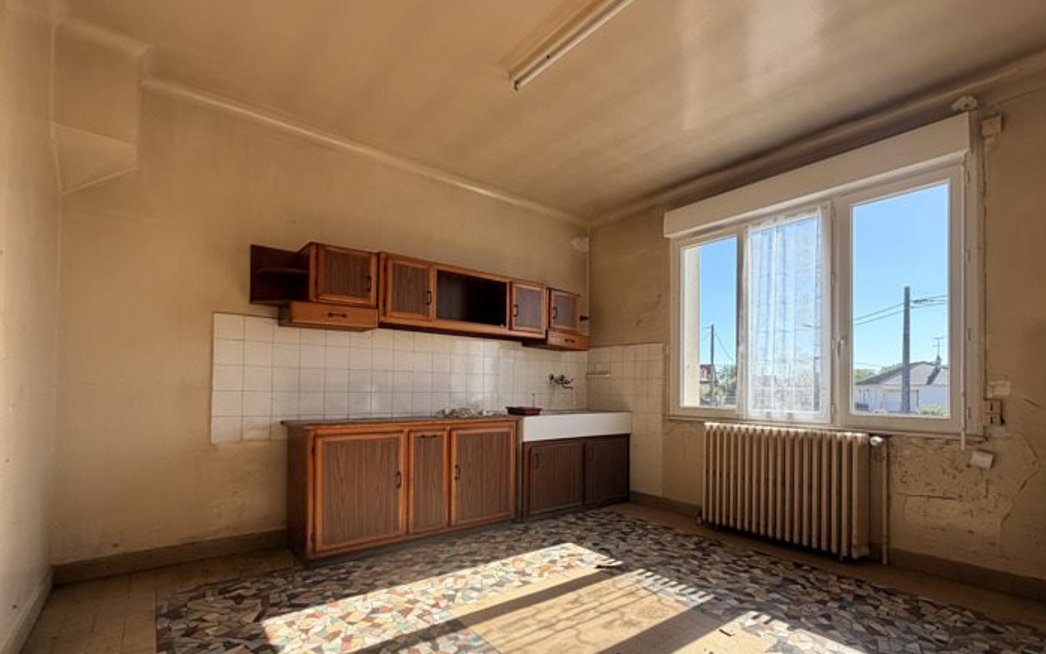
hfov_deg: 94.2
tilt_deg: +1.1
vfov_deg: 67.5
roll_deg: -0.1
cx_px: 559
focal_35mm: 17
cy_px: 381
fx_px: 485
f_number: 2.2
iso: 50
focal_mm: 2.22
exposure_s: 1/349
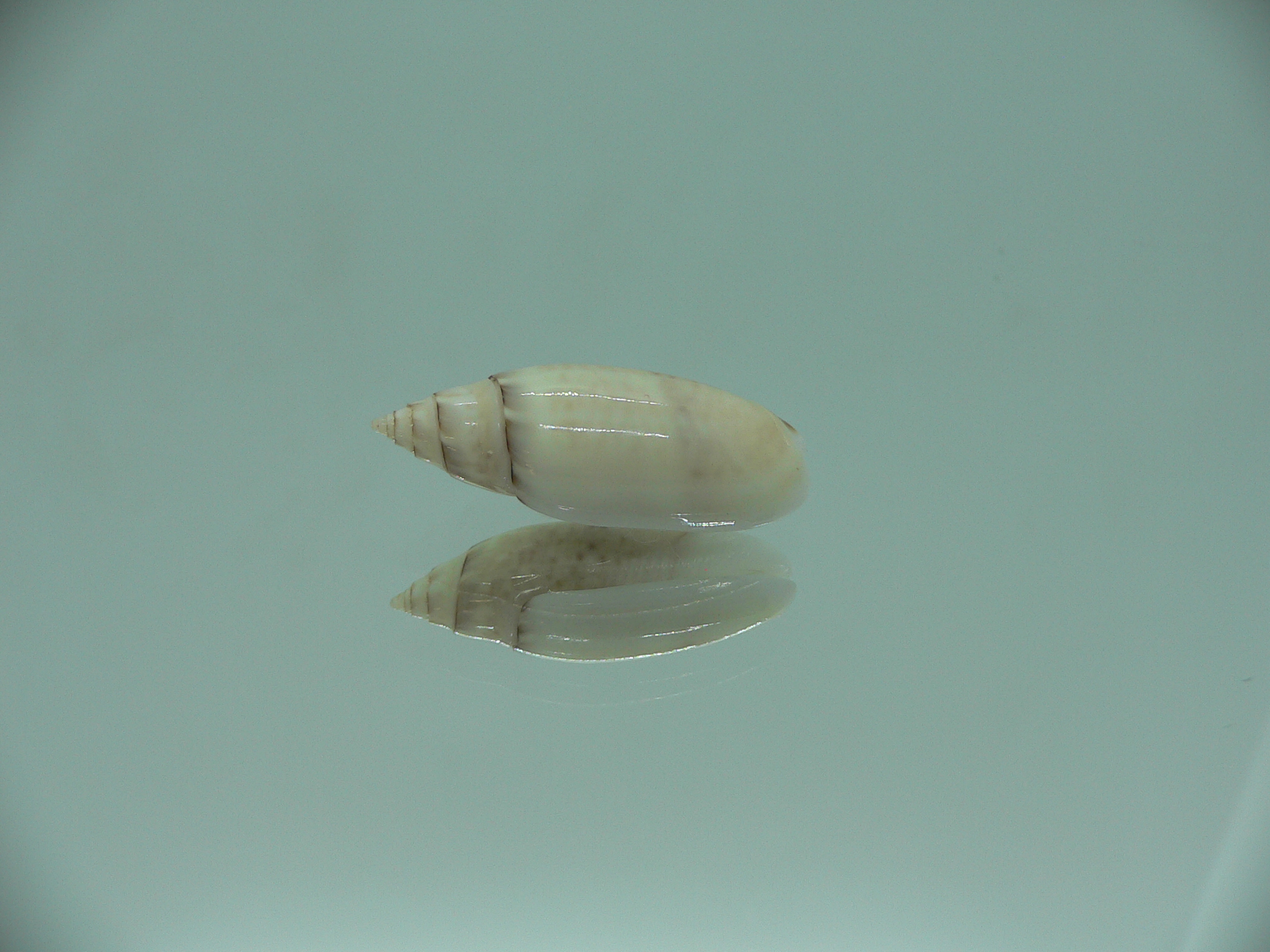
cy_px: 476
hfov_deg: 52.6
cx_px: 635
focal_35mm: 35
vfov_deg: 40.7
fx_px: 1284
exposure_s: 1/80
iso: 80
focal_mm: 4.6
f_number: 2.8
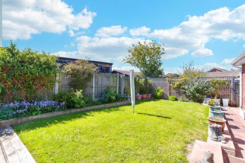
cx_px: 122
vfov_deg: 73.8
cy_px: 82
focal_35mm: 16
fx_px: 109
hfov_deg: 96.7
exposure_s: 1/160
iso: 160
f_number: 8
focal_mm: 11
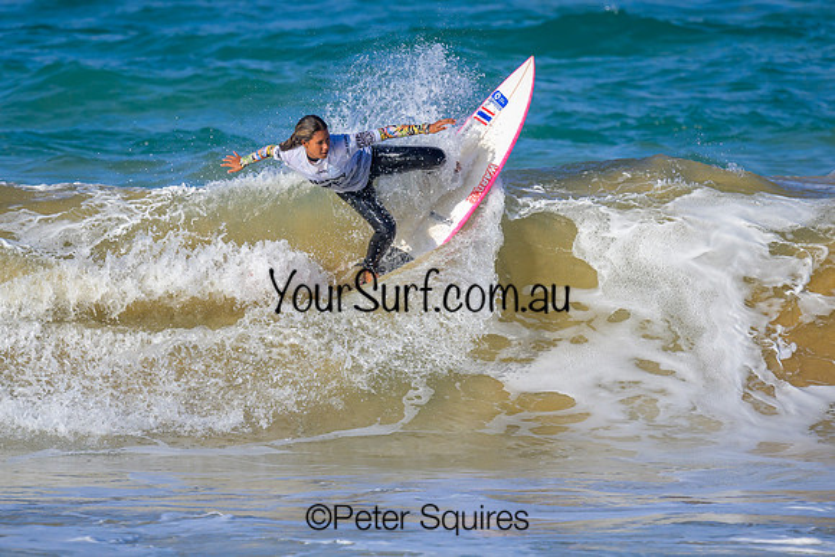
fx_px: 25482
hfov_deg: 1.9
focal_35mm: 1098
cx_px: 339
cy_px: 290
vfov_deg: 1.3
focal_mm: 800
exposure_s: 1/2000
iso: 320
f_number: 6.3
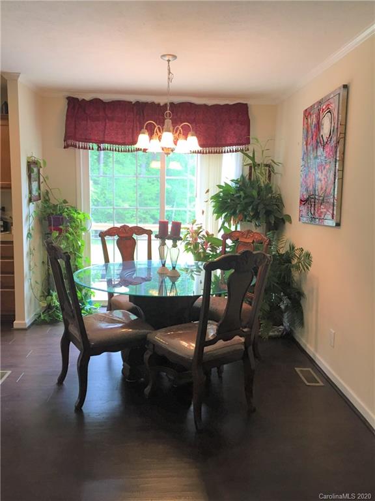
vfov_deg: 61.7
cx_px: 188
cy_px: 250
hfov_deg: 48.2
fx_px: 419
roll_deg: -1.3
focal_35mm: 29
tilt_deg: -11.3
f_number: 2.2
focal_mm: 4.15
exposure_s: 1/30
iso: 50
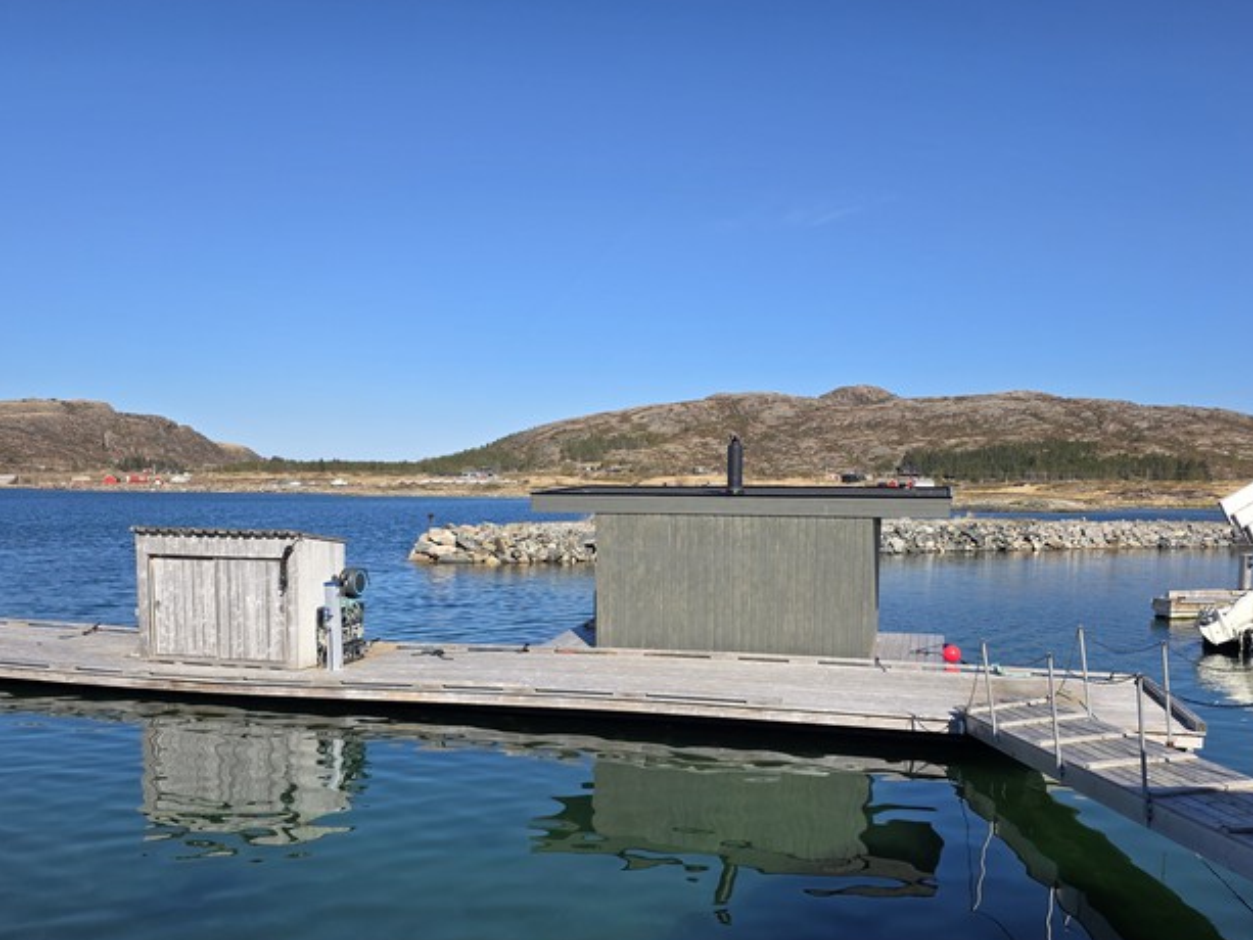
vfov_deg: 46.3
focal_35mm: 30
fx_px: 1086
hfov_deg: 60.0
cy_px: 603
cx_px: 617
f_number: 1.7
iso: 80
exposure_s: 1/5296
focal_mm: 6.3
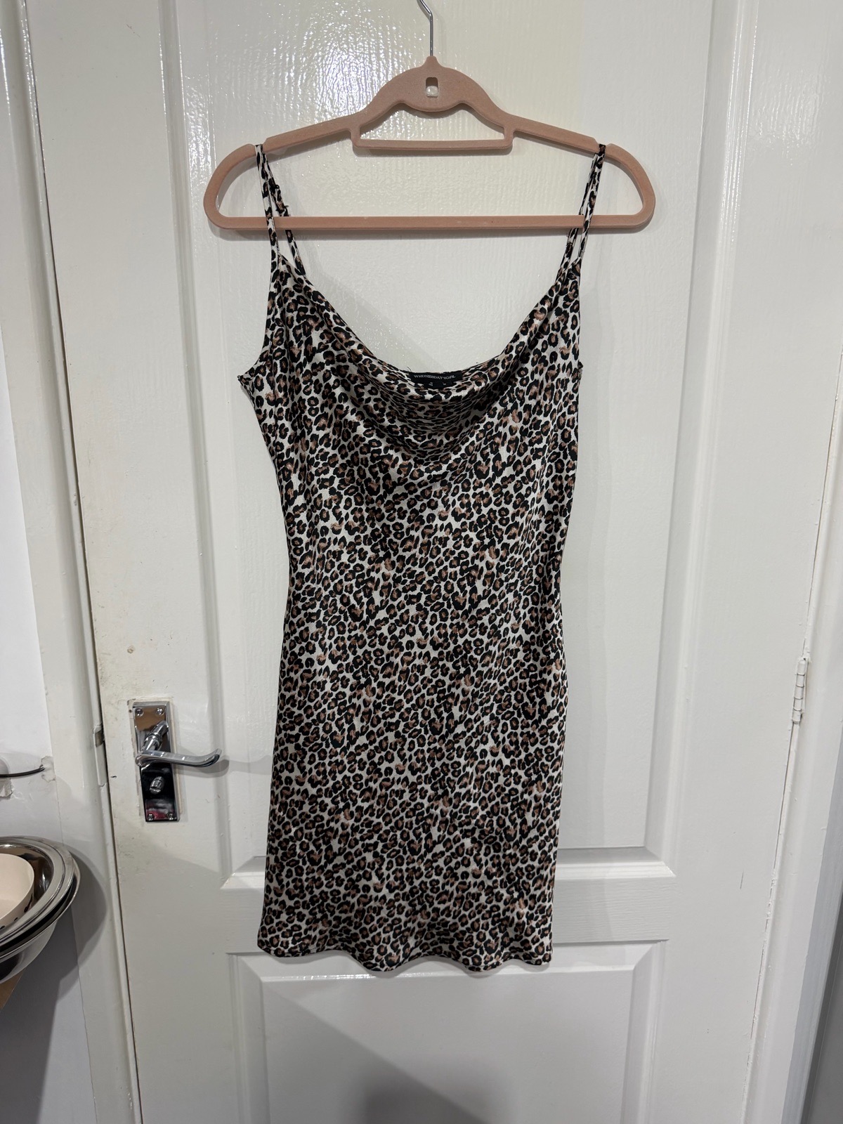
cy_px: 562
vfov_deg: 71.6
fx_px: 779
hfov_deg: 56.8
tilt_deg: -14.0
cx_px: 422
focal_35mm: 24
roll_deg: -2.7
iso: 160
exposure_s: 1/100
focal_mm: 6.76
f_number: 1.78
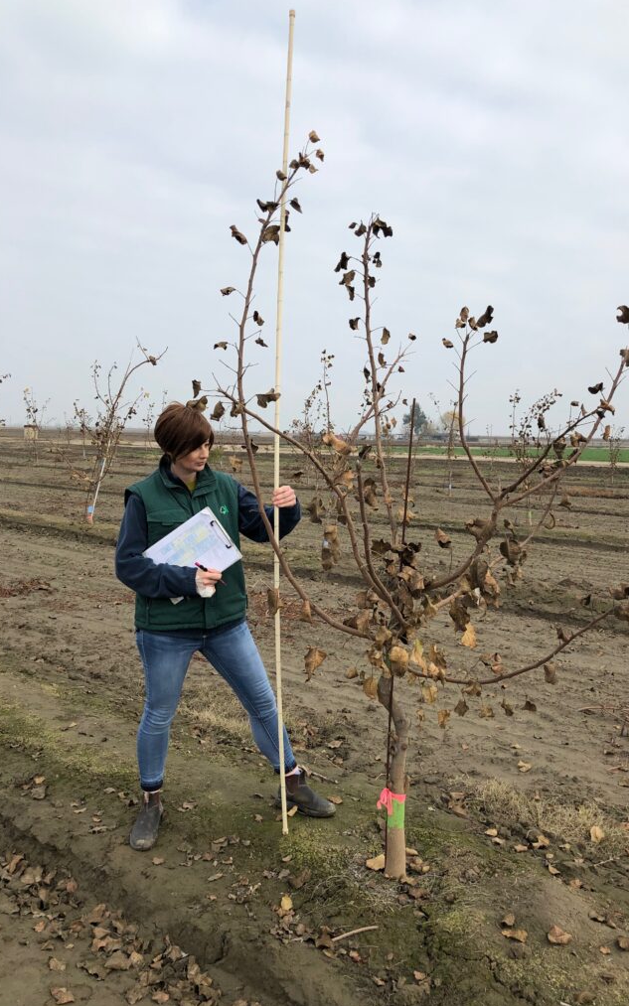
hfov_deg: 41.7
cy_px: 503
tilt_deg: -3.5
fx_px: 823
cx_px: 375
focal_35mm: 30
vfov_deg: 62.9
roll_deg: -2.9
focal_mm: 4
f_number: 1.8
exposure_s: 1/1548
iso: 20
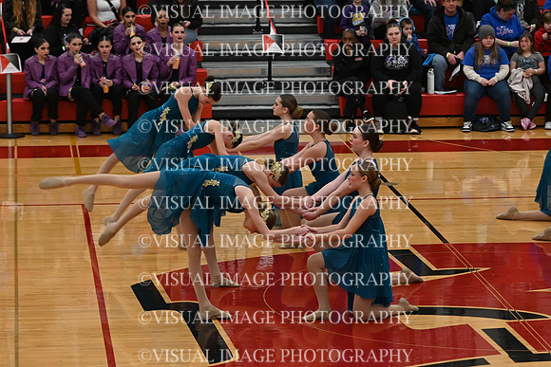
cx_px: 276
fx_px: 2296
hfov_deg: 13.7
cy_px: 184
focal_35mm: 150
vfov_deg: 9.2
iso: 5000
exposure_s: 1/400
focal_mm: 100
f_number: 4
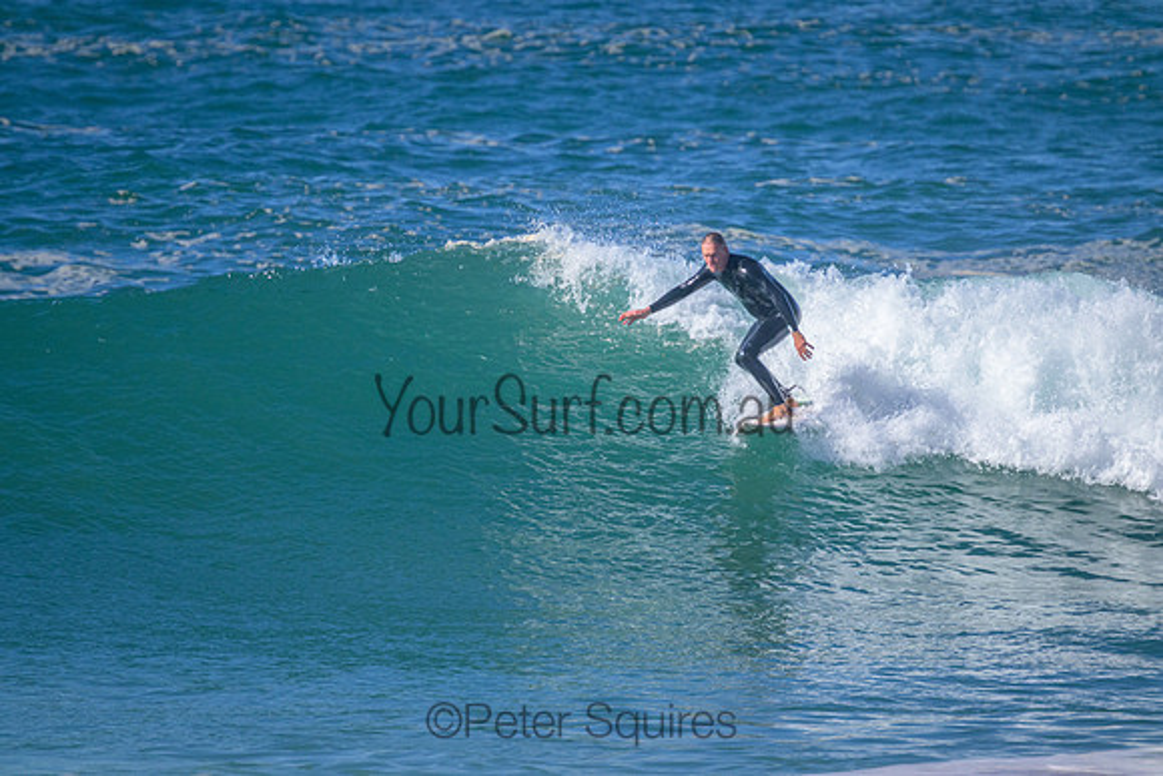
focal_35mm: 800
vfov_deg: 1.7
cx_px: 582
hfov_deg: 2.6
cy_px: 388
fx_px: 25849
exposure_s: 1/2000
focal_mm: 800
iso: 1600
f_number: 11
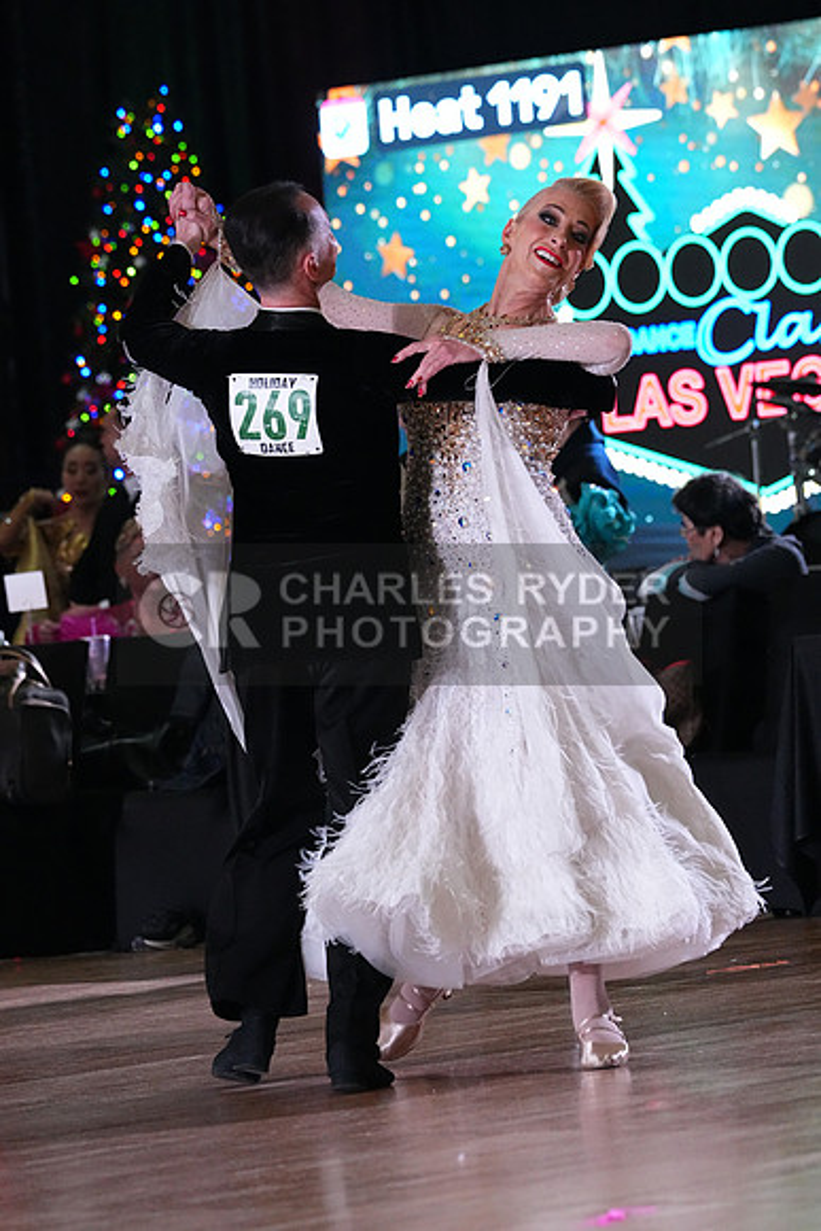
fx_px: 6837
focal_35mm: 200
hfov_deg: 6.9
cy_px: 616
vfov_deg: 10.3
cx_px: 410
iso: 10000
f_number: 6.3
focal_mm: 200
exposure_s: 1/400
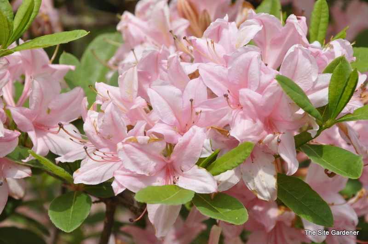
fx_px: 1379
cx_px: 184
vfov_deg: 10.1
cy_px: 122
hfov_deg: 15.2
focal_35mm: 135
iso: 200
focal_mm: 90
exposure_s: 1/350
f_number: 9.5
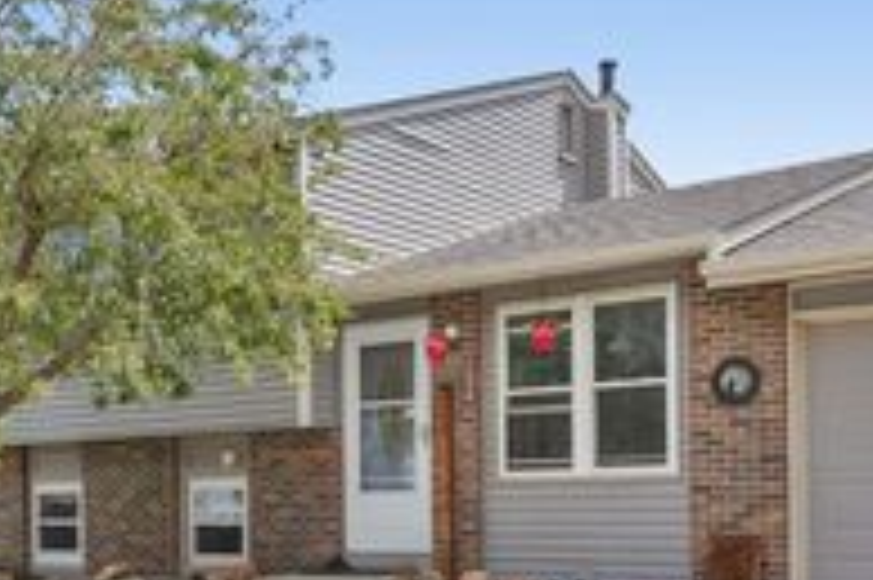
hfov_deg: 38.4
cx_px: 279
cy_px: 492
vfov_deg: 25.8
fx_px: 1237
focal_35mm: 51
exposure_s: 1/640
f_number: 8
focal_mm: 13.2
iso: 800
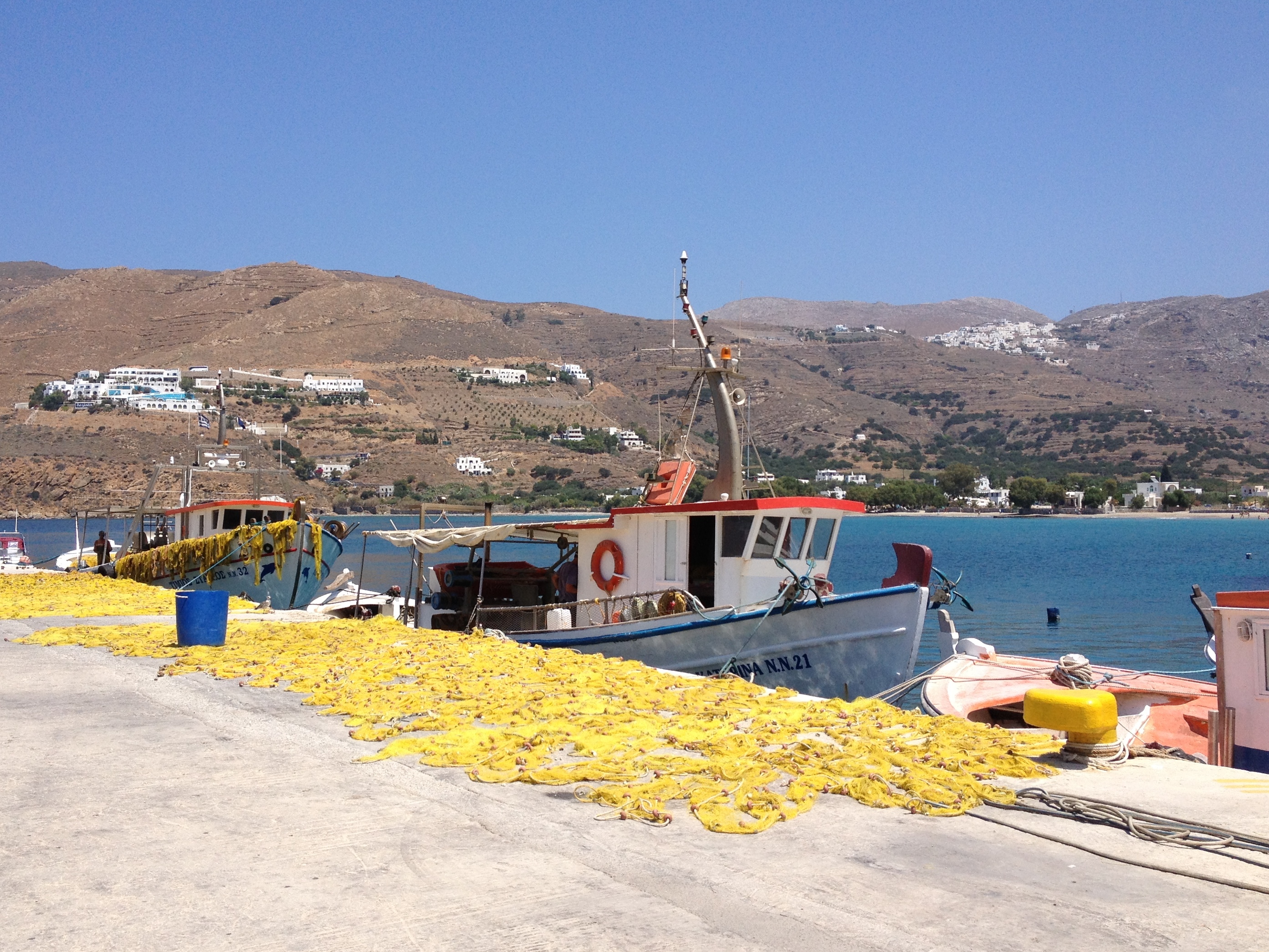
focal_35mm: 41
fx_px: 1503
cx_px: 547
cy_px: 483
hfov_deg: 45.7
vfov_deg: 35.1
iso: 50
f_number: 2.4
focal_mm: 4.28
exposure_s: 1/2513
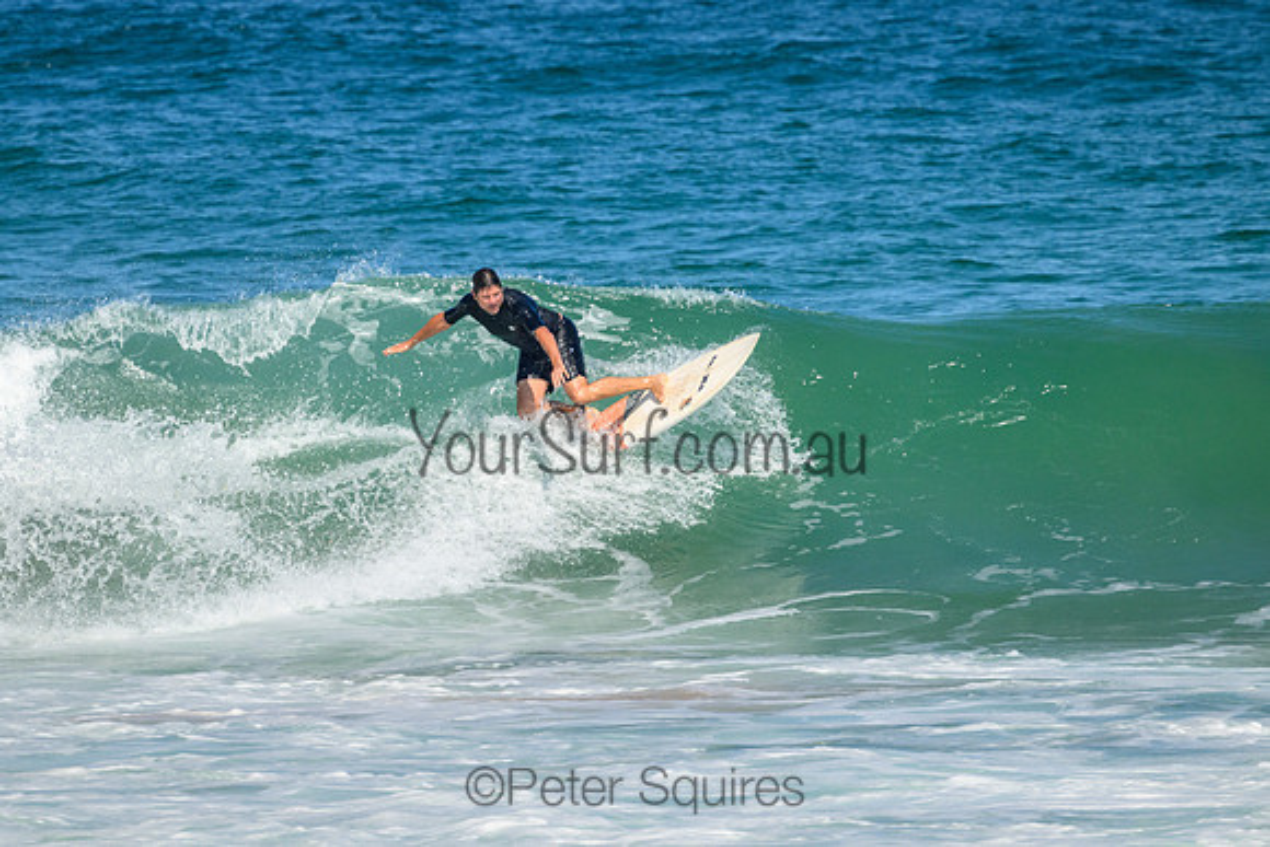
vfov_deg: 1.5
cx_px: 542
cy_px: 362
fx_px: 32473
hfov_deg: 2.2
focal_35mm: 920
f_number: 11
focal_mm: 800
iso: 1100
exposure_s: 1/2000
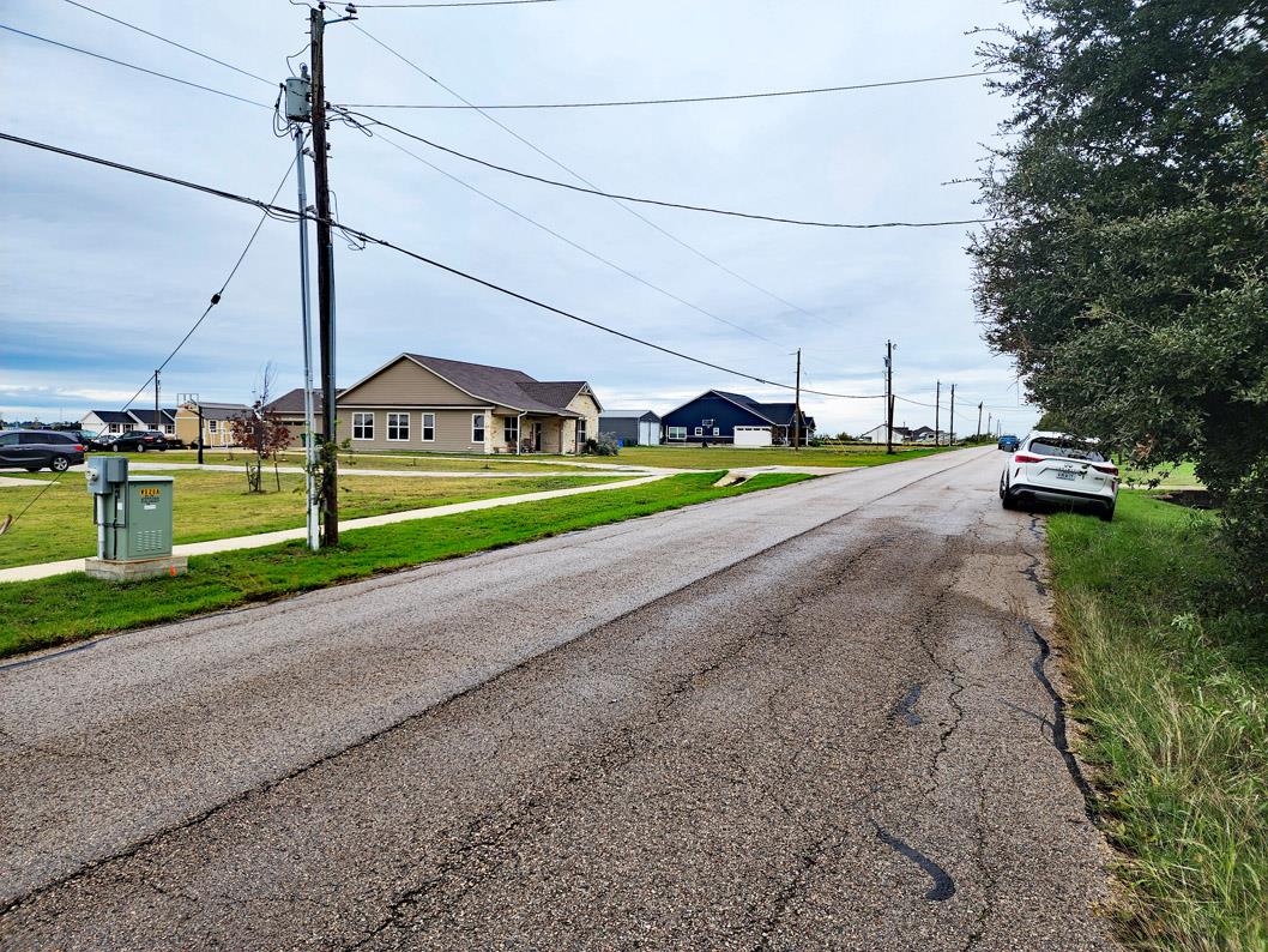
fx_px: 843
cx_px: 634
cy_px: 476
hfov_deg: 73.9
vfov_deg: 58.9
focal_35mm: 23
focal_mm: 6.4
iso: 12
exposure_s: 1/235
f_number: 1.8
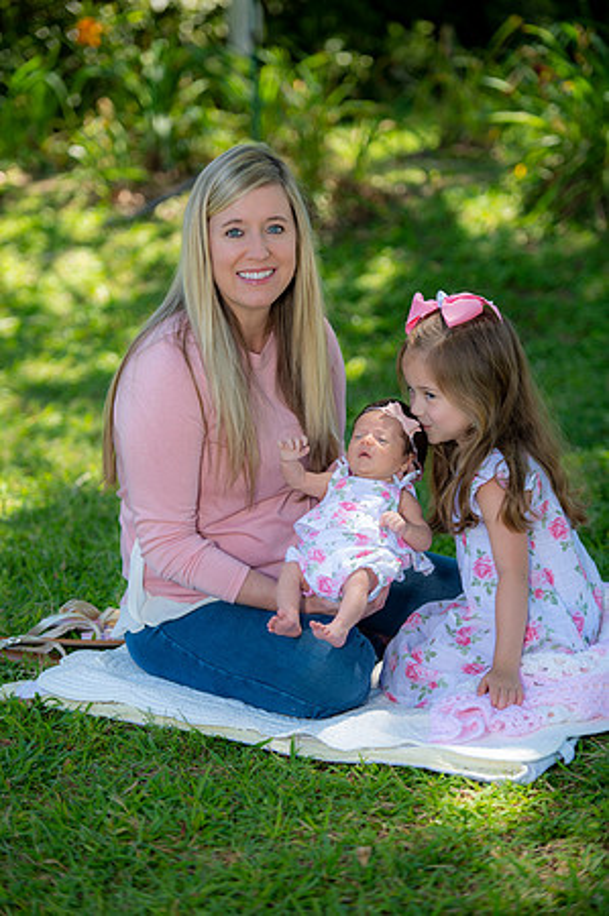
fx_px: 2950
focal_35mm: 116
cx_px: 304
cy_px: 458
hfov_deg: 11.8
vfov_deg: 17.7
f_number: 2.8
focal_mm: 116
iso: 100
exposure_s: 1/250
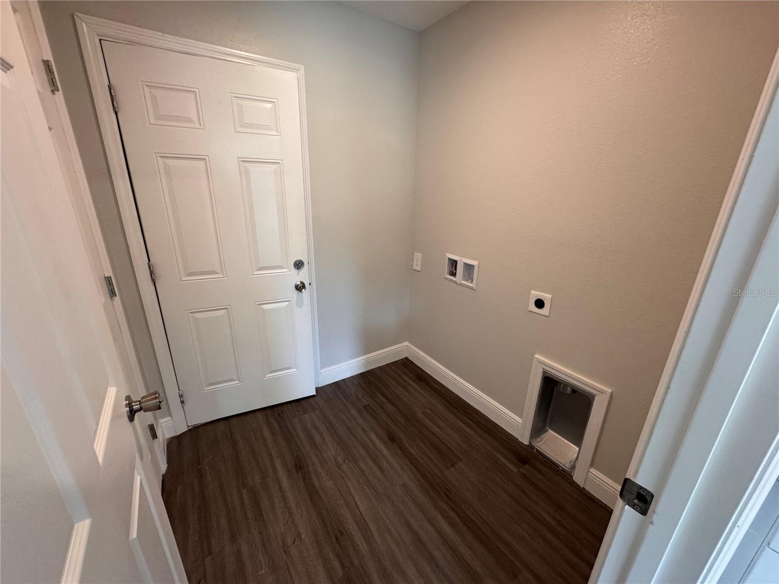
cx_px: 390
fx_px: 315
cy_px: 292
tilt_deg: -18.9
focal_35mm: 14
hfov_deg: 102.1
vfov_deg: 85.7
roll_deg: -1.3
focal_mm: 2.22
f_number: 2.2
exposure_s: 1/120
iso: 320
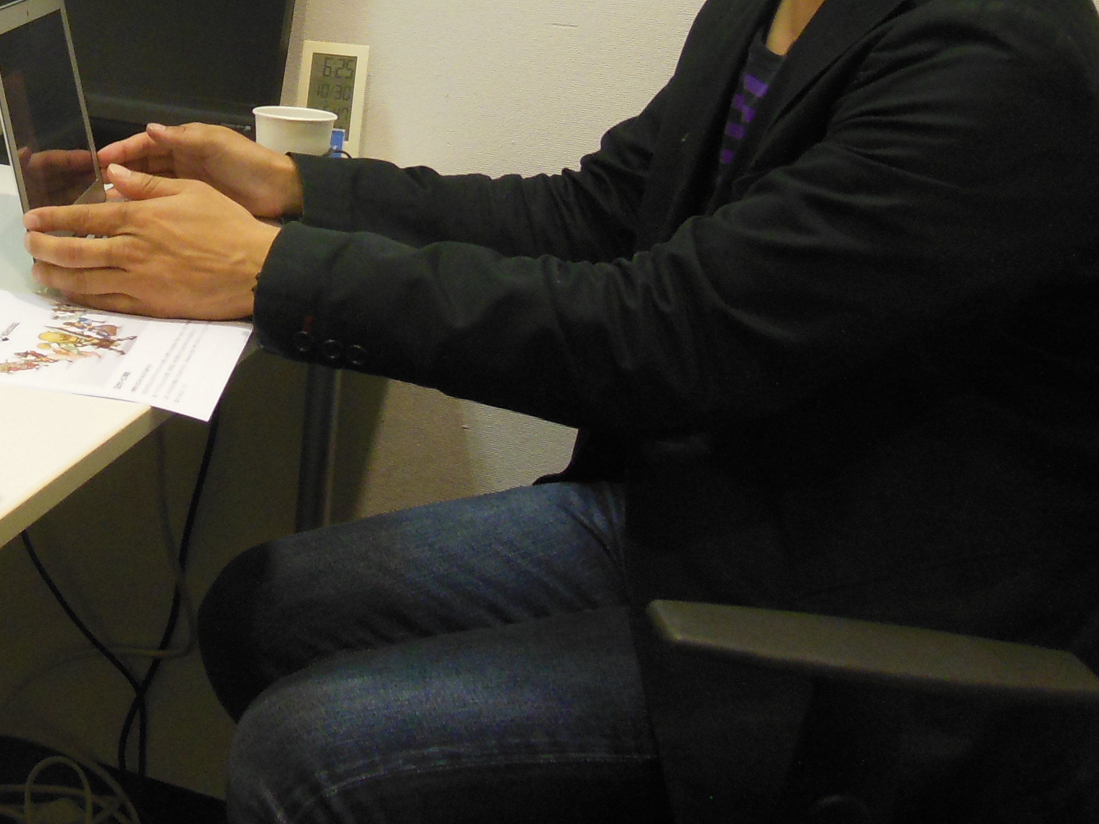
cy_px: 37
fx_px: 1905
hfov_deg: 30.2
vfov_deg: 23.6
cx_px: 25
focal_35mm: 60
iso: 400
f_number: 3.7
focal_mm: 5.2
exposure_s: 1/20
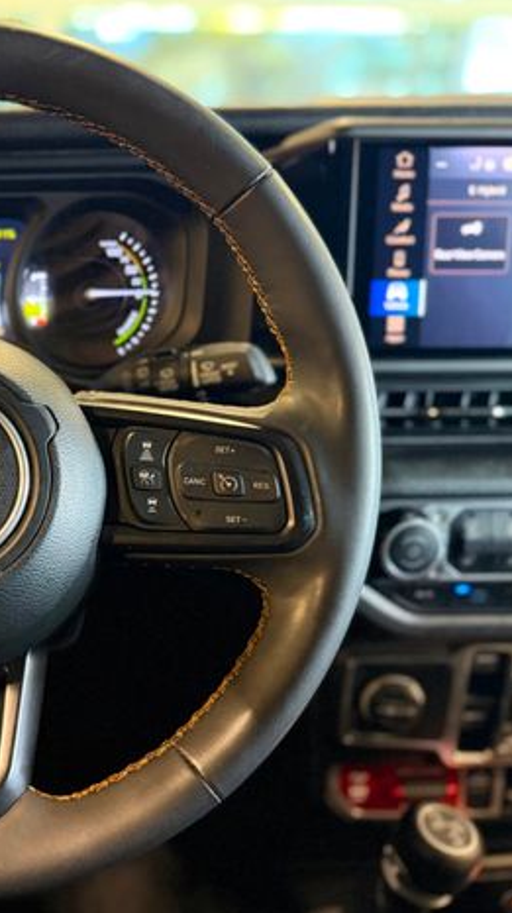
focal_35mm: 36
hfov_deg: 29.7
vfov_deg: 55.3
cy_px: 452
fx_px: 870
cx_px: -41
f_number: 1.78
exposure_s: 1/60
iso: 800
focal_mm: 6.76
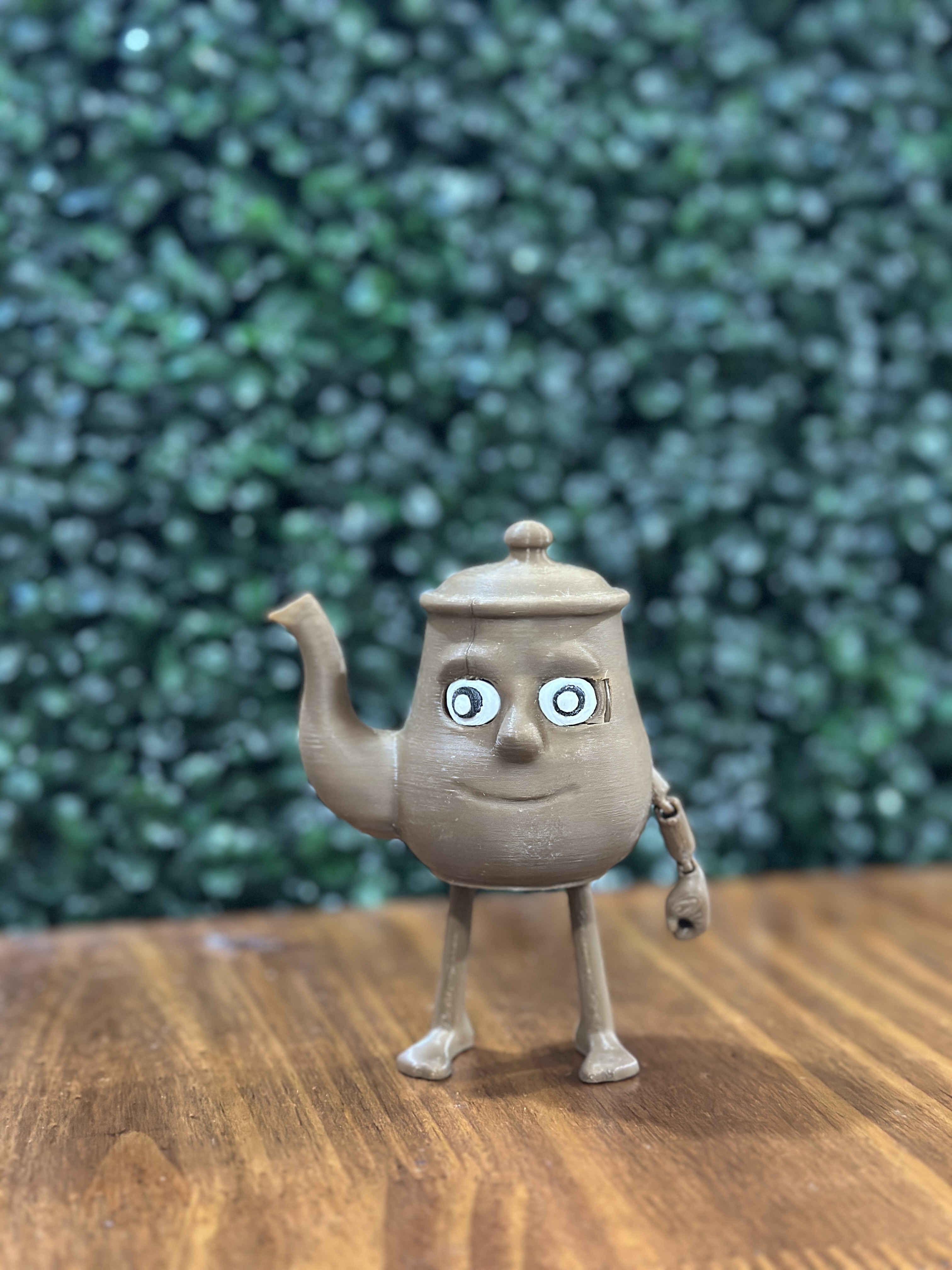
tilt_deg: -3.1
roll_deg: +0.4
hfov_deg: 30.3
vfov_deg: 39.7
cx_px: 476
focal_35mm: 48
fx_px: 1760
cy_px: 635
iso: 500
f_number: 1.78
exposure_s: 1/33
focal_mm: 6.86
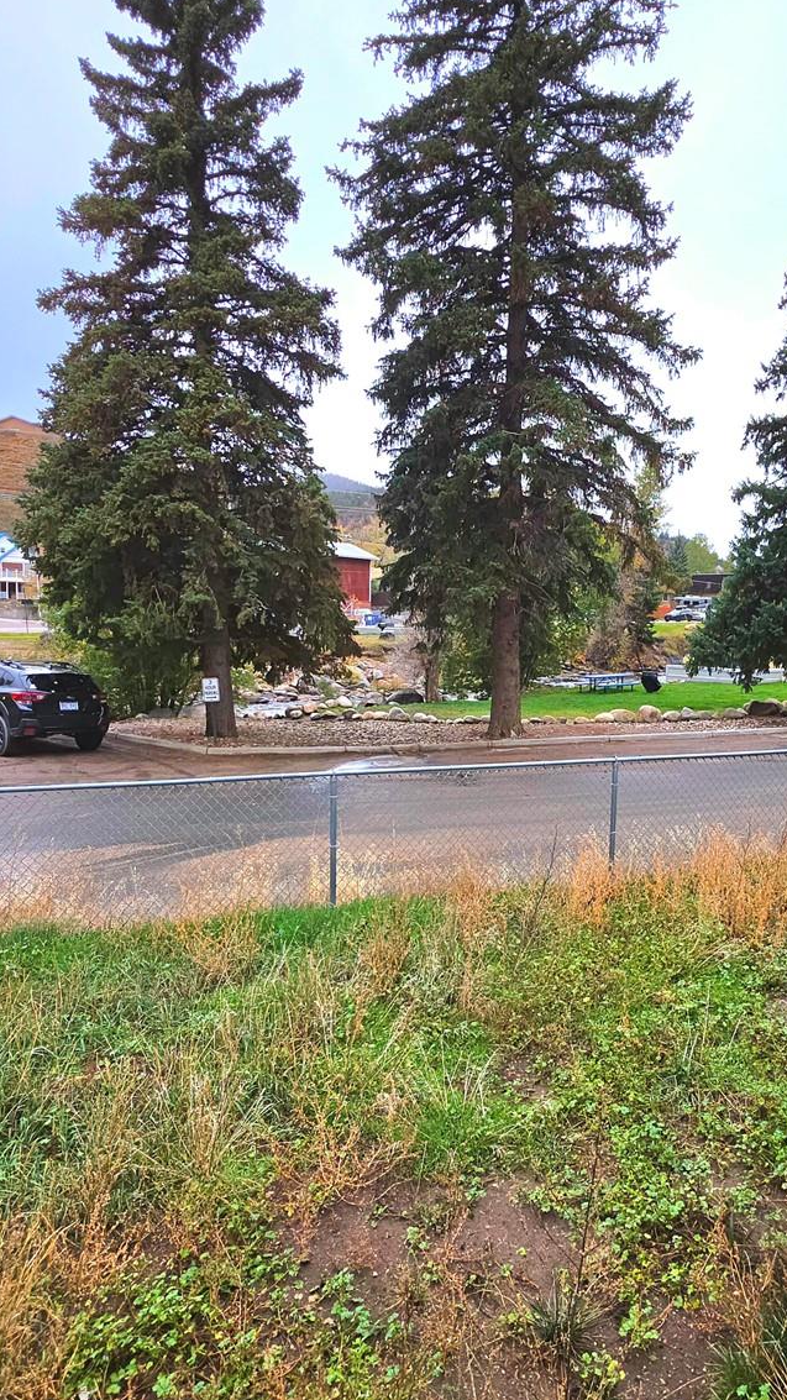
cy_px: 715
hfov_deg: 55.0
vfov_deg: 86.6
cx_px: 507
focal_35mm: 20
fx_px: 742
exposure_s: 1/256
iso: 16
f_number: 1.9
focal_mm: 2.2
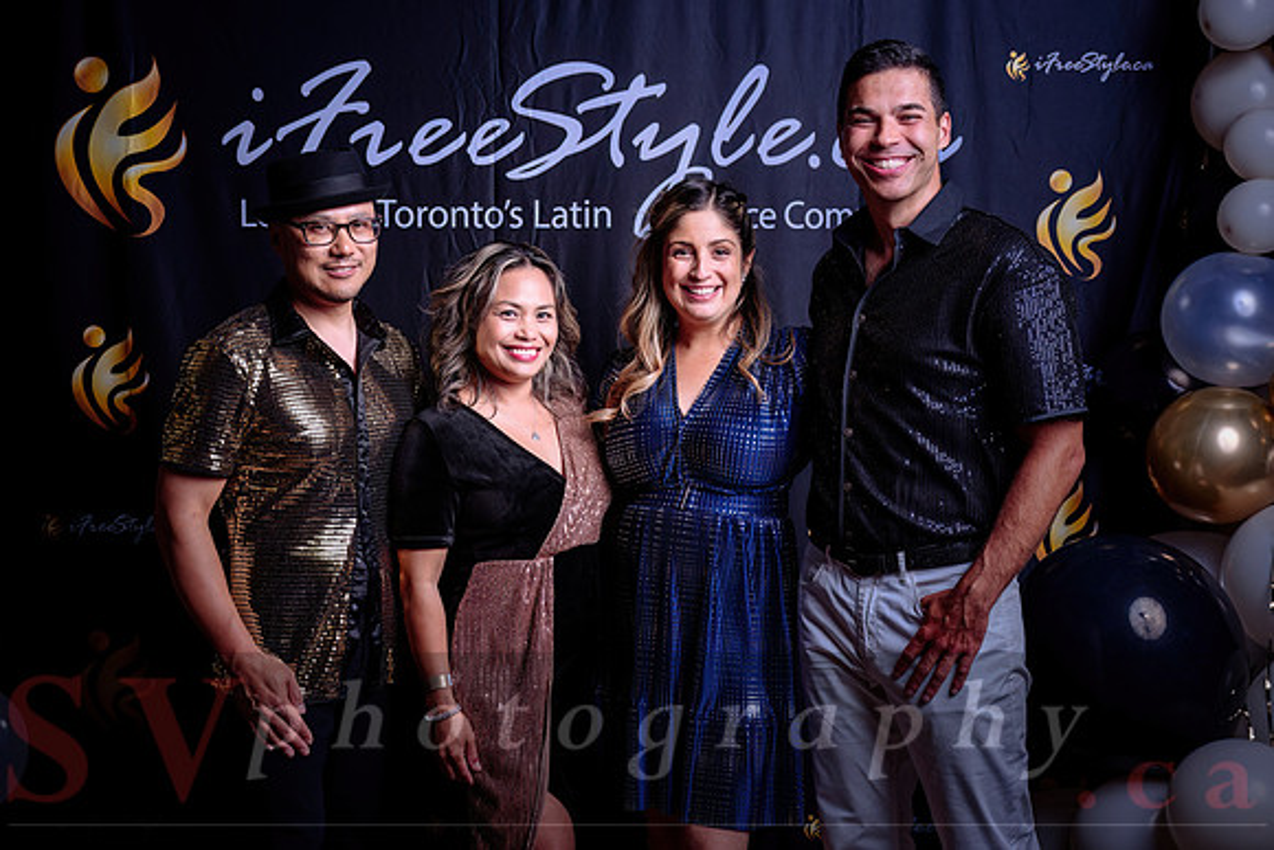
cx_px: 624
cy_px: 419
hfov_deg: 42.7
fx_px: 1629
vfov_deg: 29.2
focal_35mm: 46
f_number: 4.5
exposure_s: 1/160
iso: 125
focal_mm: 43
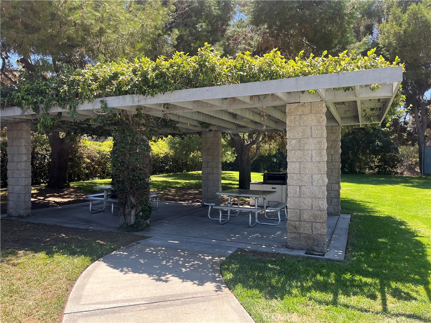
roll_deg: -0.4
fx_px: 324
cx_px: 216
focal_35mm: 26
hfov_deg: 67.3
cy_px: 162
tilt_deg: -0.6
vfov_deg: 53.1
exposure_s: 1/676
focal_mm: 5.1
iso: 50
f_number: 1.6
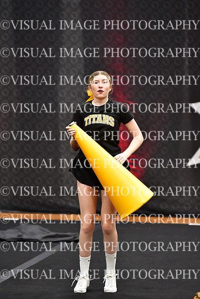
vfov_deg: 6.9
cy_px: 150
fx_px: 2498
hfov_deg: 4.6
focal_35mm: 300
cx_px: 100
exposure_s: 1/500
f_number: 3.2
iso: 5000
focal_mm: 200
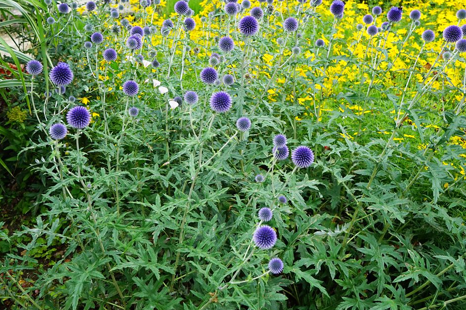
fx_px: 492
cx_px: 252
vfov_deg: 34.9
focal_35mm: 38
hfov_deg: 50.7
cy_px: 119
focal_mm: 28
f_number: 6.3
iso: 100
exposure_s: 1/80
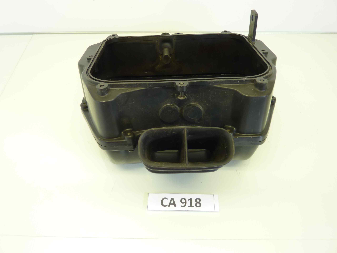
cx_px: 168
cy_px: 126
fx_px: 253
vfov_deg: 53.1
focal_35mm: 26
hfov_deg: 67.3
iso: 80
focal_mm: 4.1
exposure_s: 1/20
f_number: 3.3
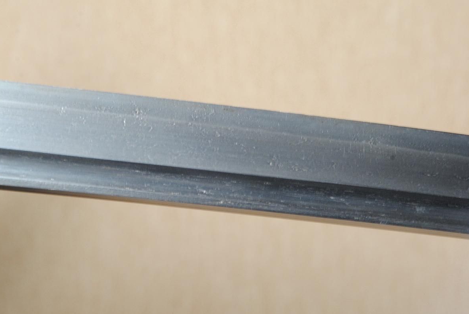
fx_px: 3139
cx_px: 192
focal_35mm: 241
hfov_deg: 8.5
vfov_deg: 5.7
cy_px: 141
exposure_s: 1/2
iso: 400
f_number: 11
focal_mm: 135
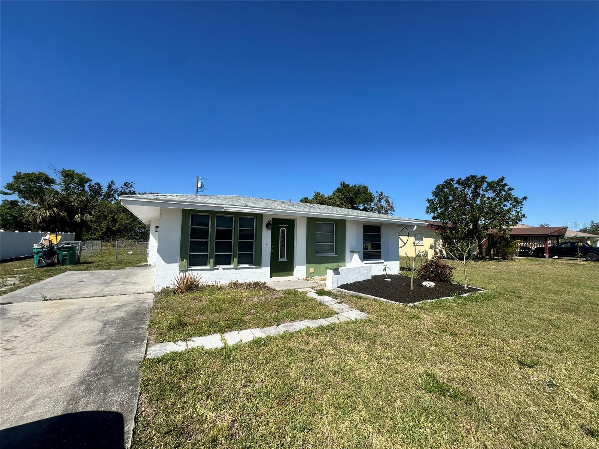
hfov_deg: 102.1
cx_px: 300
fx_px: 242
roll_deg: -1.1
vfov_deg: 85.7
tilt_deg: +3.5
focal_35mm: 14
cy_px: 224
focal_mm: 2.22
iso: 50
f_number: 2.2
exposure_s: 1/2985
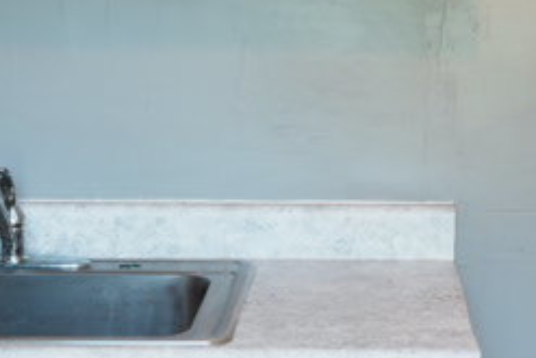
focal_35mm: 98
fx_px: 1460
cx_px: 365
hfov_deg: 20.7
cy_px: 87
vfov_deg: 13.9
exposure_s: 1/5
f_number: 5.6
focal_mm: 10
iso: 100
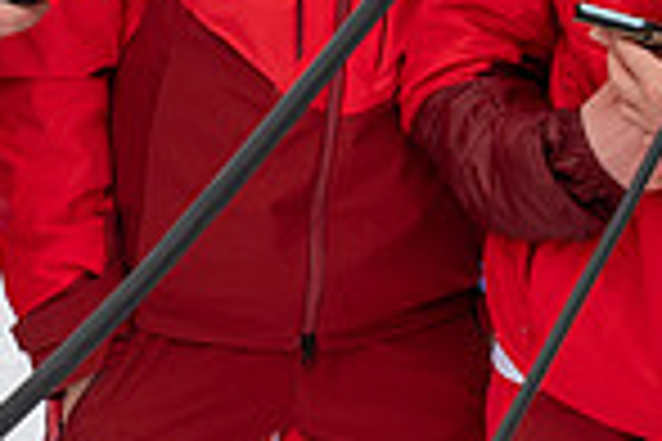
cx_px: 734
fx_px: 3475
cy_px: -143
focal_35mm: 189
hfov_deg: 10.7
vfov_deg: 7.2
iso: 320
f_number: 9
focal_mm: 41
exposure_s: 1/320
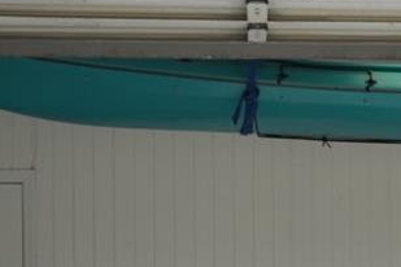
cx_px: 666
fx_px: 1960
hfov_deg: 11.1
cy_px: 301
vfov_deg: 7.7
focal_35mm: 176
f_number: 4.5
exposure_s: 1/80
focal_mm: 34
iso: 100
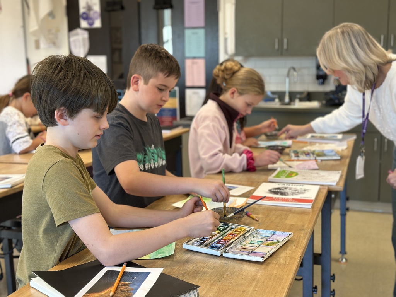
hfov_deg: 39.7
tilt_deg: -9.6
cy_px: 148
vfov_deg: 30.3
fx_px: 549
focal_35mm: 48
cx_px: 198
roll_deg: +0.5
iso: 160
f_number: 1.78
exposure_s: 1/60
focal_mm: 6.86
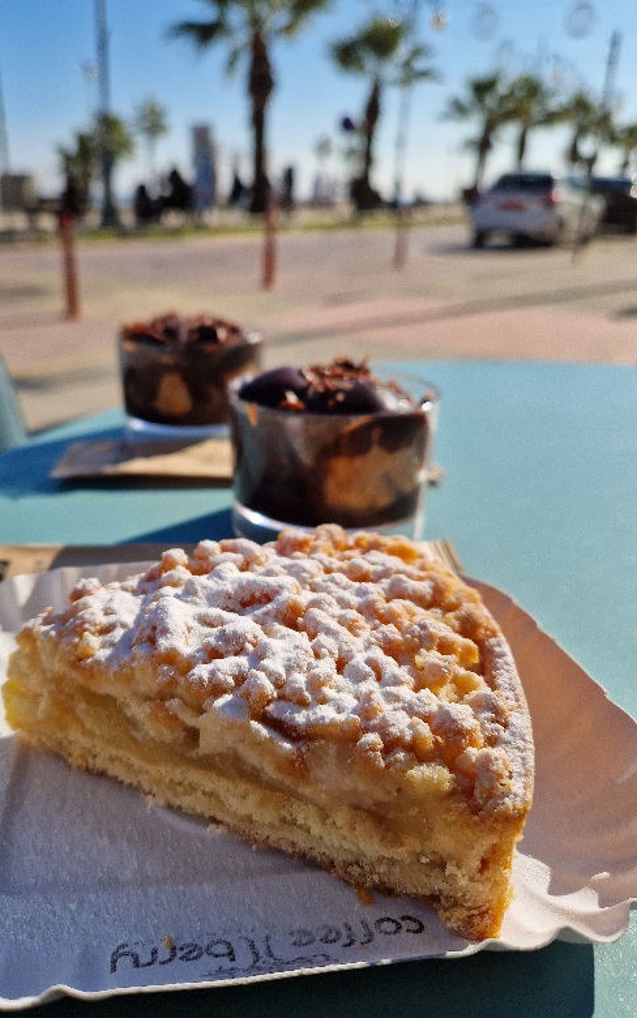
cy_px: 497
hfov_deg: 49.0
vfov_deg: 72.5
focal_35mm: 25
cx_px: 257
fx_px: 694
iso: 50
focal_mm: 5.4
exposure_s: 1/3333
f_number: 1.8
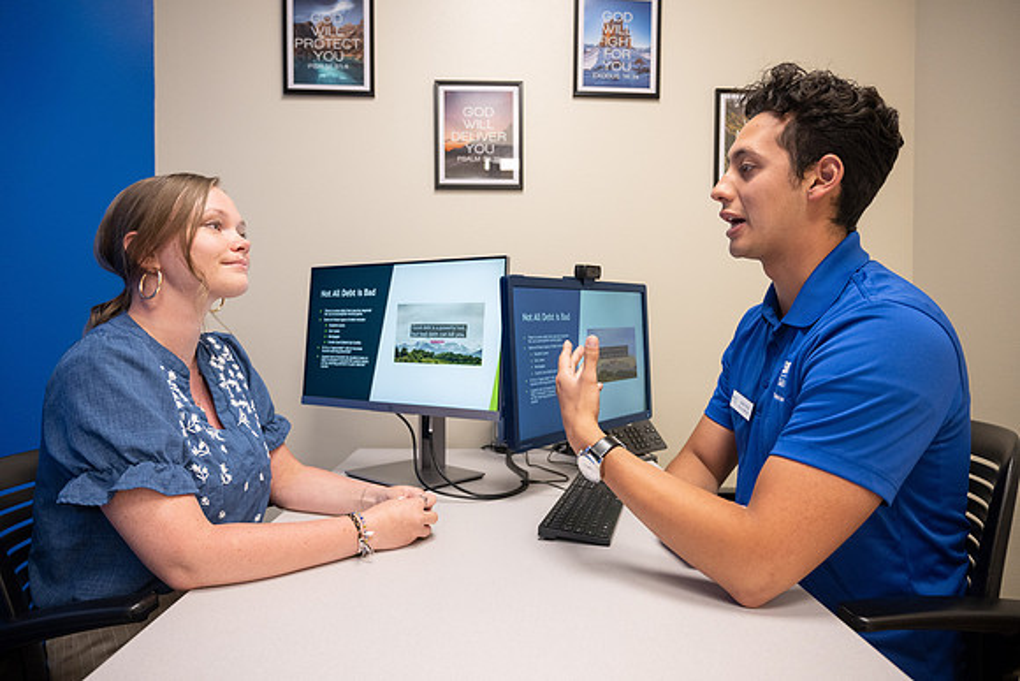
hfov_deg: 73.7
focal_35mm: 24
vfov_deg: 53.2
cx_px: 510
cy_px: 340
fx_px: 680
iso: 1600
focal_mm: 24
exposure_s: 1/200
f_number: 4
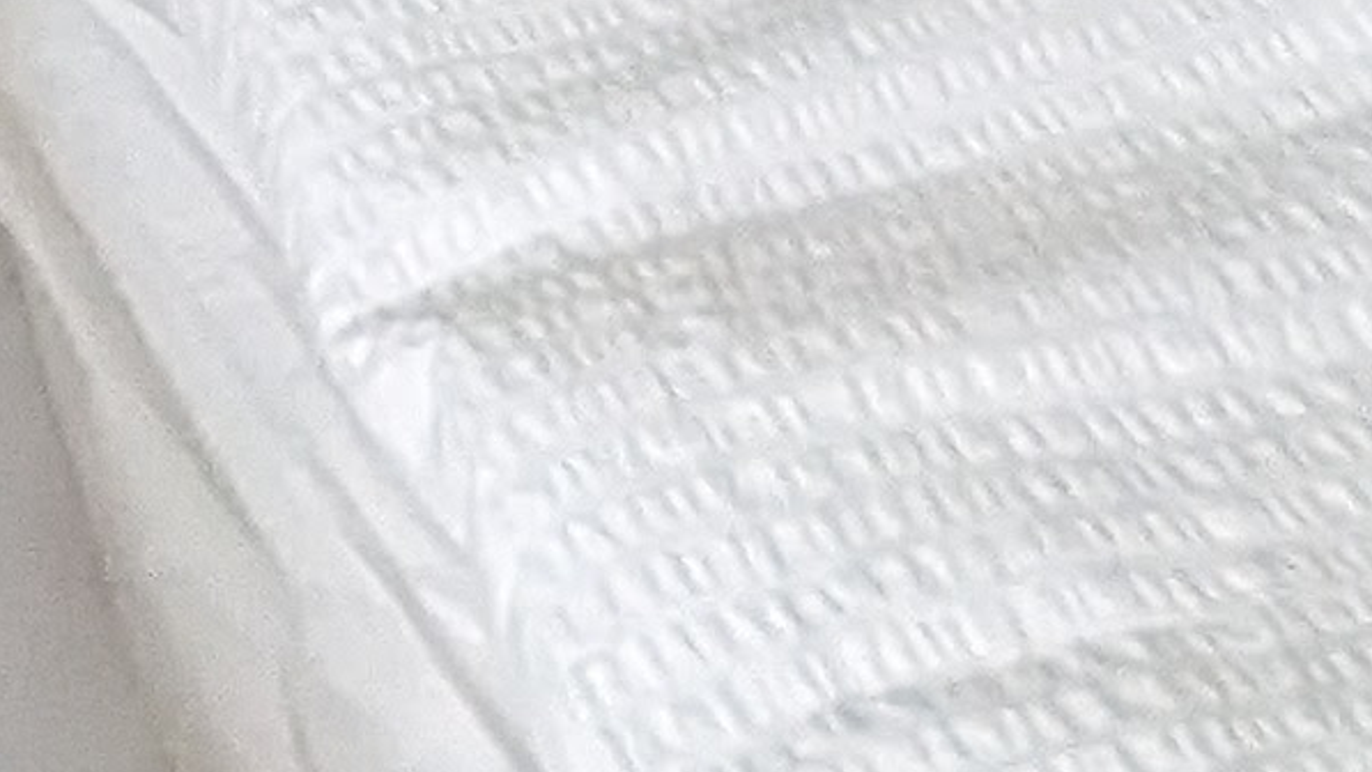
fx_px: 3529
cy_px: -2665
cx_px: -977
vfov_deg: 7.2
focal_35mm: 97
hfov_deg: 18.2
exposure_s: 1/329
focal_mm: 1.95
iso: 841
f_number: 2.2
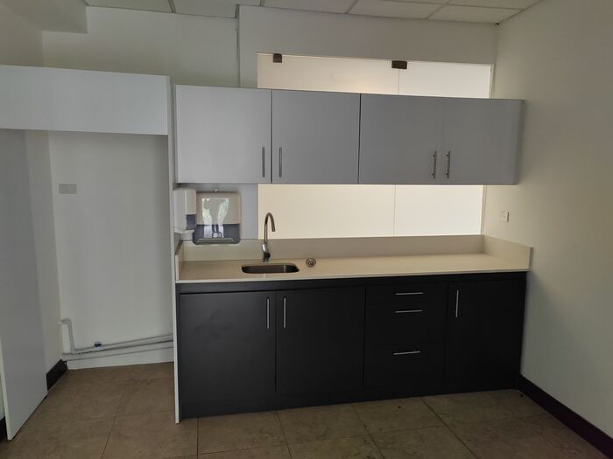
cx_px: 306
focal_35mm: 27
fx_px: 478
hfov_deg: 65.3
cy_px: 230
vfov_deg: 51.4
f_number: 1.9
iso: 2500
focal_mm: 5.52
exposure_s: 1/100
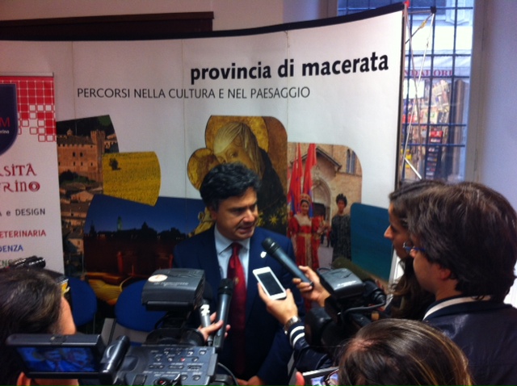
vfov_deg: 40.6
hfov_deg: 52.7
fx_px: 522
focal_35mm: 35
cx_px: 258
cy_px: 193
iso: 100
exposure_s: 1/15
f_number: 2.8
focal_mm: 3.85
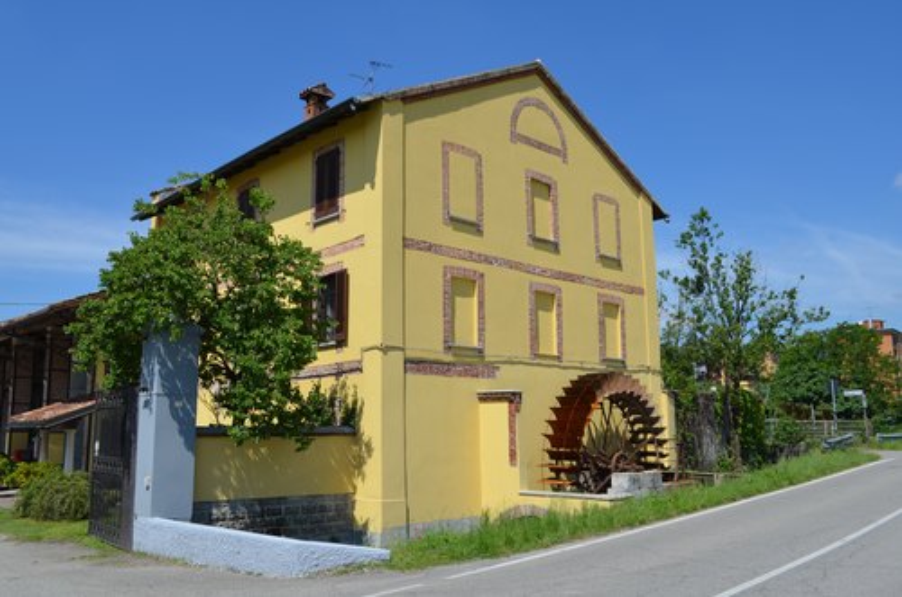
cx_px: 451
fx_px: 750
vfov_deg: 43.4
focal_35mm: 30
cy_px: 298
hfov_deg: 62.0
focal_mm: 20
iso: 100
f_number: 9
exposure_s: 1/320
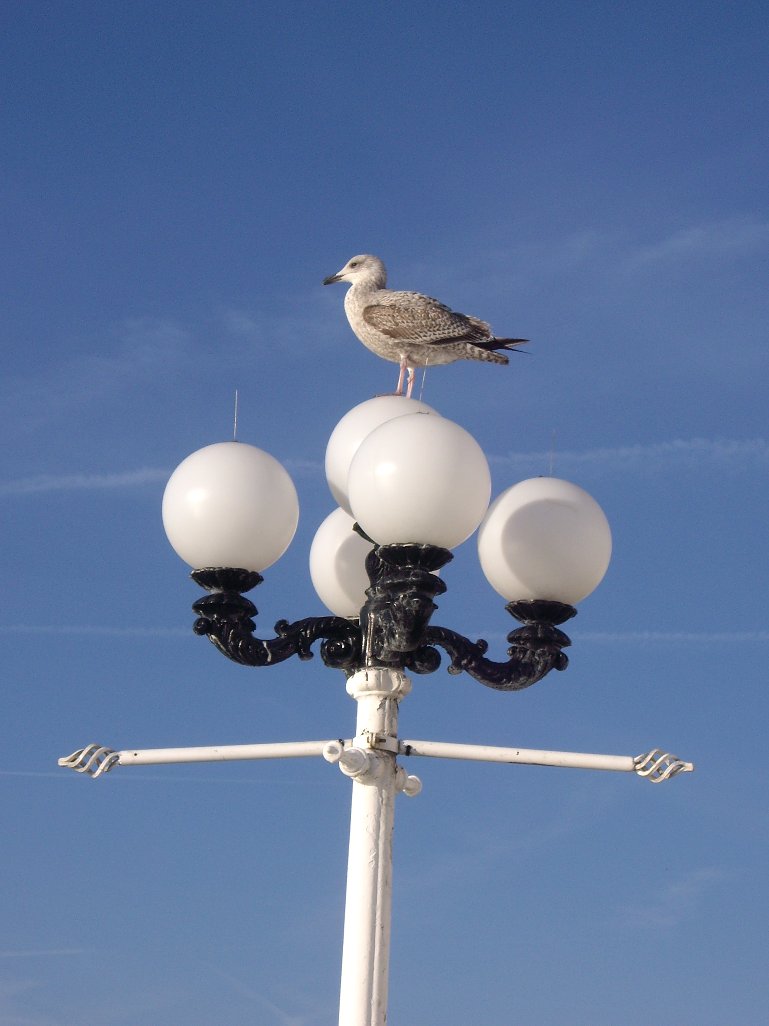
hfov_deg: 13.0
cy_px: 513
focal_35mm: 114
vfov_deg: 17.3
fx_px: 3377
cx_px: 384
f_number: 8.3
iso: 100
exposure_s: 1/320
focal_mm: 18.6
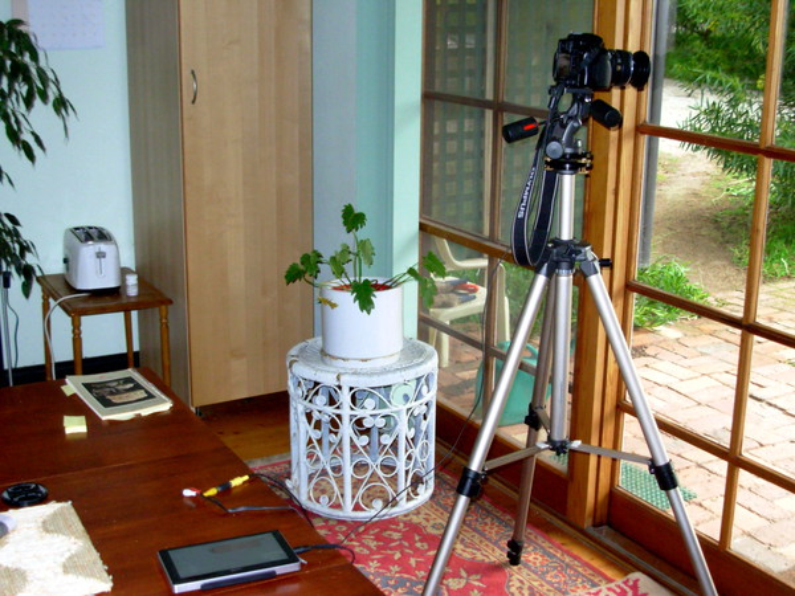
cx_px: 398
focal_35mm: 52
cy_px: 298
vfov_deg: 28.0
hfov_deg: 36.8
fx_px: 1194
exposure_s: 1/121
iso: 178
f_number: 3.2
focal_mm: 8.5
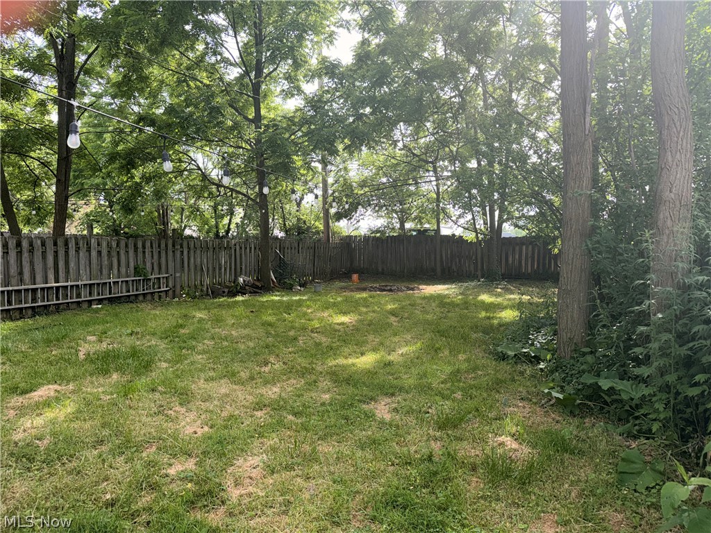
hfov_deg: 71.6
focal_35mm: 24
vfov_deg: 56.8
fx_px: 493
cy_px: 266
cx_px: 356
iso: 100
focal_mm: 6.76
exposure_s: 1/501
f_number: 1.78
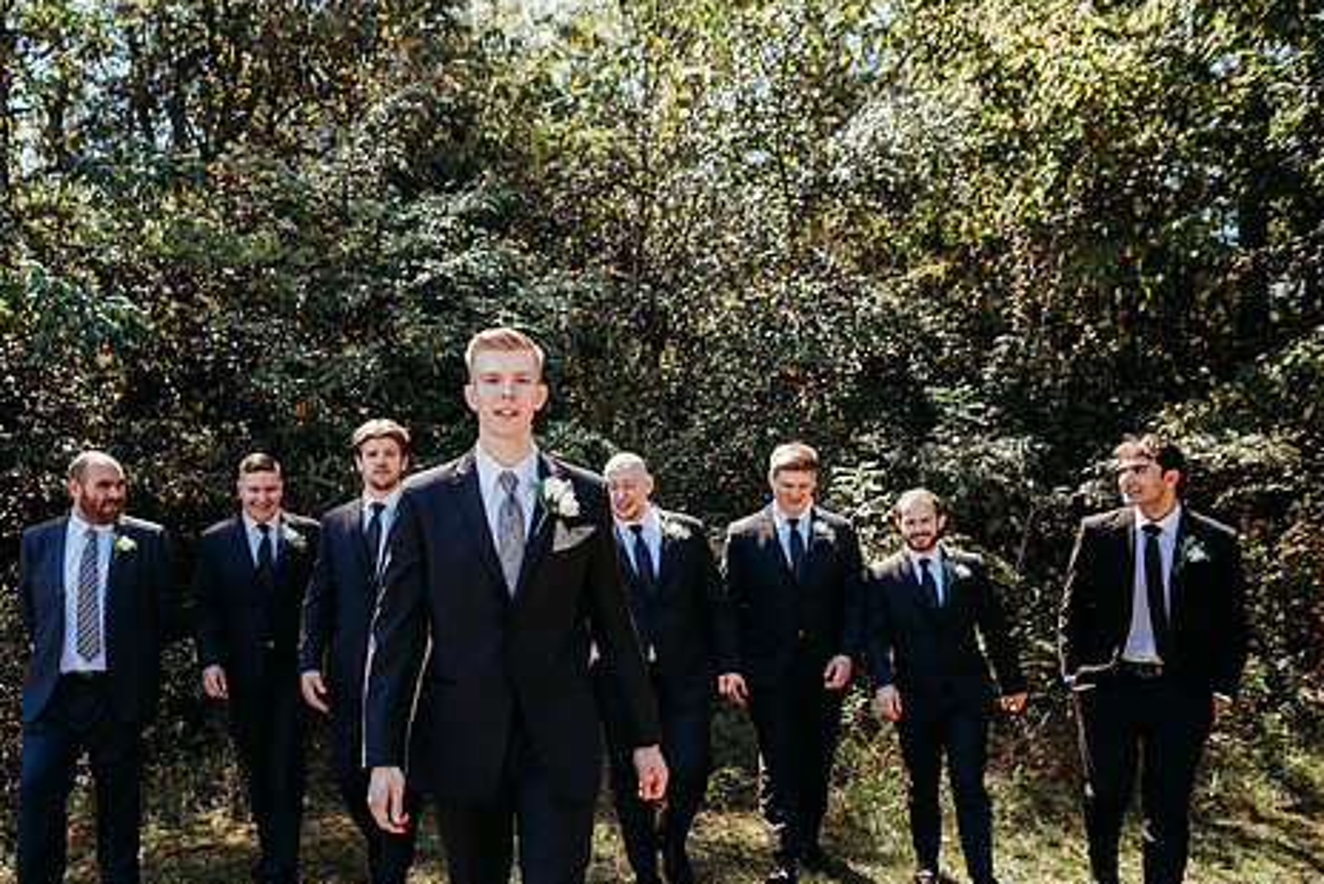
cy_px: 498
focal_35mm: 30
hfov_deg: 61.4
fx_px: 1104
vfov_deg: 43.6
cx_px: 531
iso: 100
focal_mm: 24
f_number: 2.8
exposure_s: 1/400
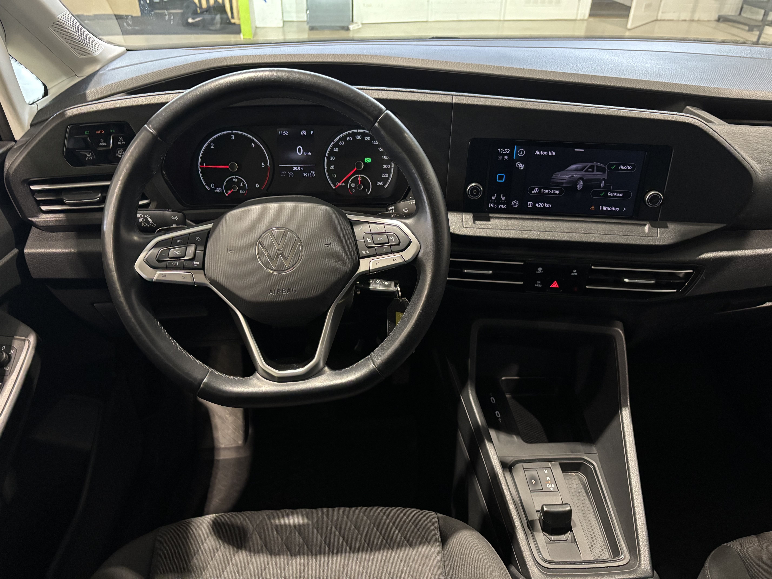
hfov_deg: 67.3
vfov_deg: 53.1
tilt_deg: -34.4
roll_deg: -1.0
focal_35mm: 26
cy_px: 290
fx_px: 580
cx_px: 386
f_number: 1.6
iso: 500
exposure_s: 1/42
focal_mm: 5.96
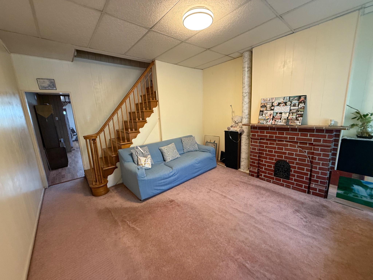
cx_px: 186
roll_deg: +2.6
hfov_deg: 102.1
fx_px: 151
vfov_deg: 85.7
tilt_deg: -9.3
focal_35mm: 14
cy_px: 140
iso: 320
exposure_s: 1/60
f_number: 2.2
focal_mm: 2.22
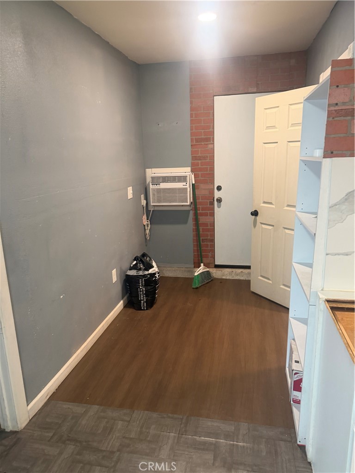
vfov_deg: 71.6
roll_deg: +2.4
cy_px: 236
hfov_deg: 56.8
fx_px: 328
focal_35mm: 24
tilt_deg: -14.4
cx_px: 178
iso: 400
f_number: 1.78
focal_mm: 6.76
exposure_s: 1/60
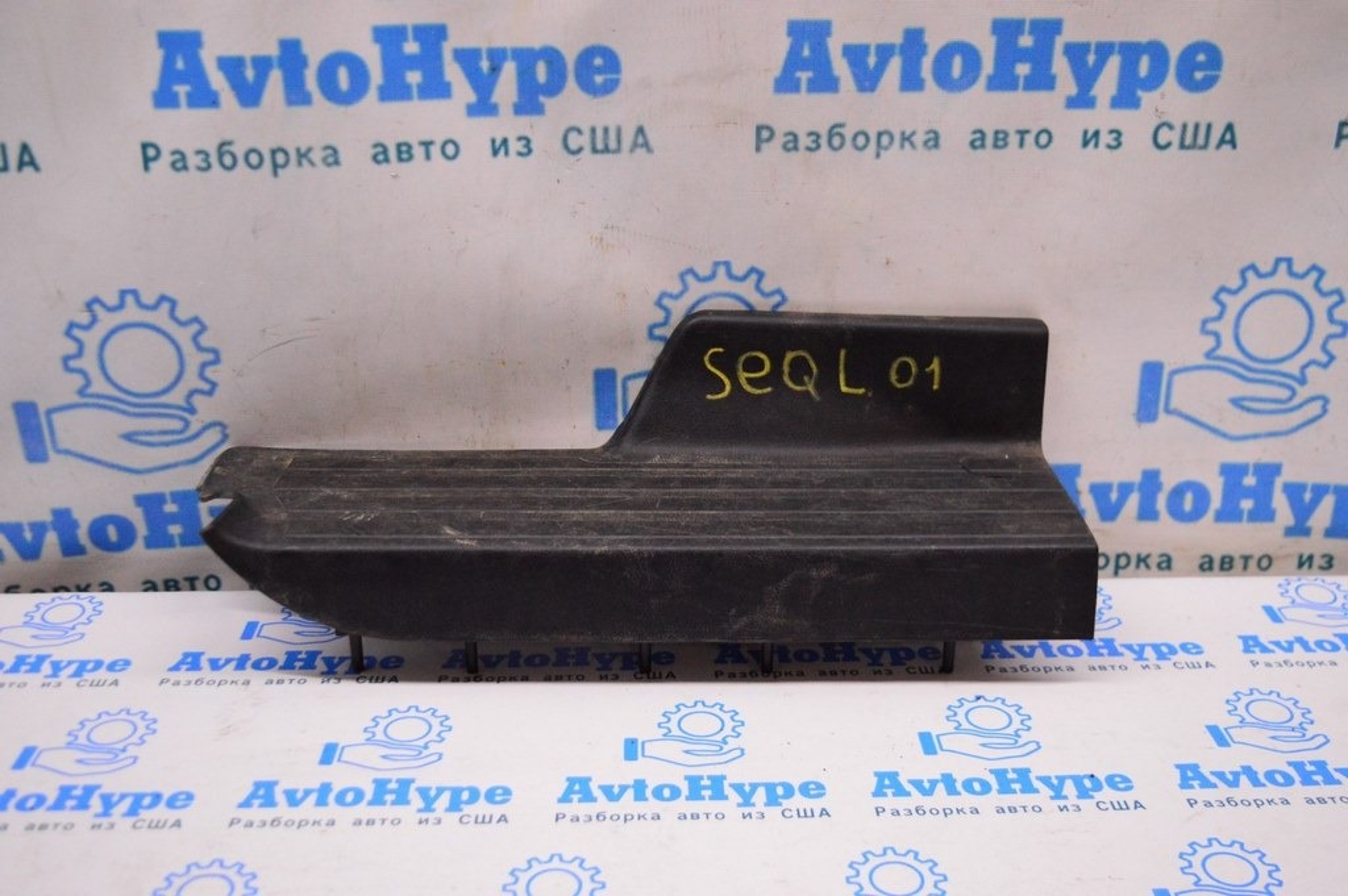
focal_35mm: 39
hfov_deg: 49.6
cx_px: 674
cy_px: 448
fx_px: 1459
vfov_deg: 34.2
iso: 3200
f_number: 4
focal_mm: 26
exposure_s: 1/400
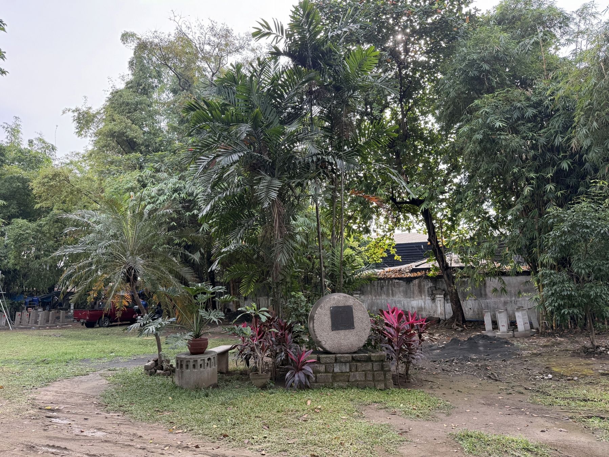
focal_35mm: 24
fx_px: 422
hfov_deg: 71.6
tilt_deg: +9.8
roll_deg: +0.0
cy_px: 228
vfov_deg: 56.8
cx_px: 304
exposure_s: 1/470
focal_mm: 6.76
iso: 100
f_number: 1.78
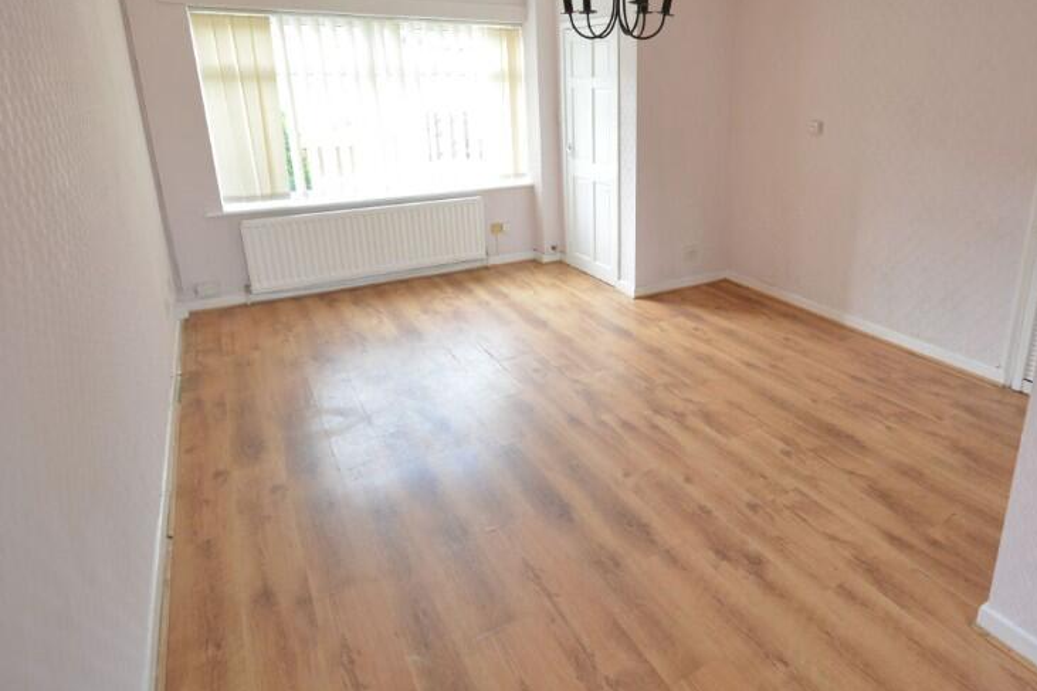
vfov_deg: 58.9
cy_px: 271
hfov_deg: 80.0
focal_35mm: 21
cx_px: 636
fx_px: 605
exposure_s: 1/10
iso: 400
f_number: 8
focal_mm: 10
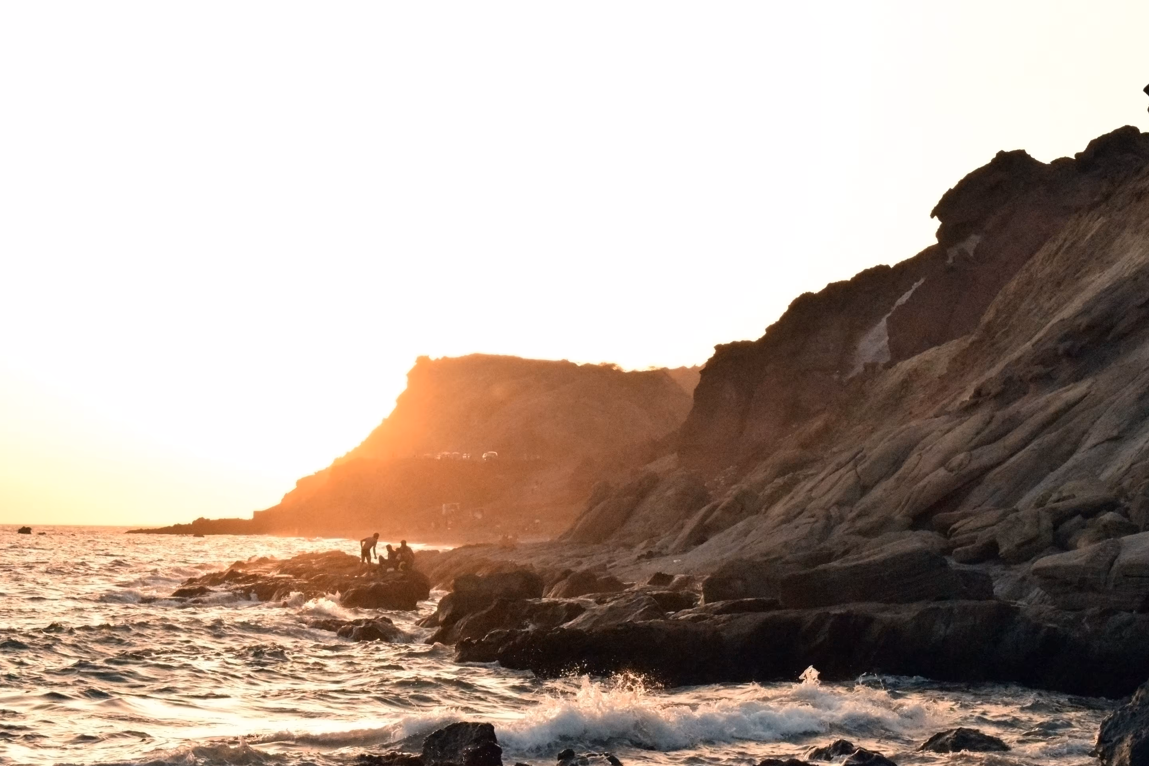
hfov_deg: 23.8
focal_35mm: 86
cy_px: 397
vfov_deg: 16.0
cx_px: 590
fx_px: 2729
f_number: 11
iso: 12800
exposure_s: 1/4000
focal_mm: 55
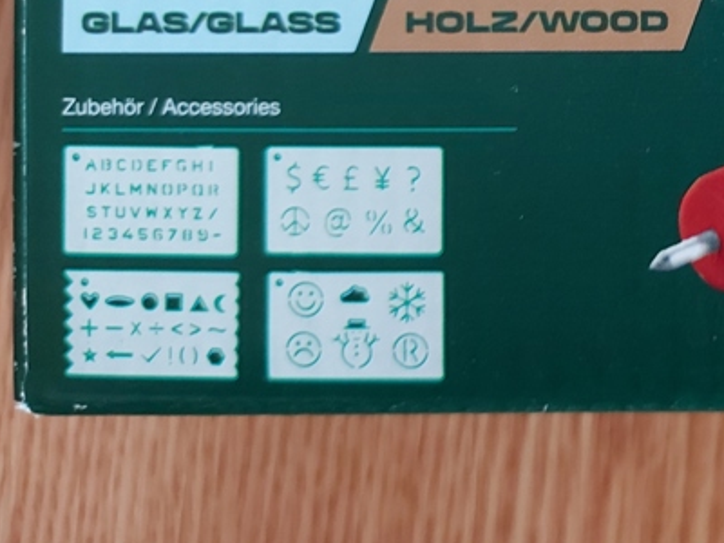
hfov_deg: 28.5
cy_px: -56
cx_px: 843
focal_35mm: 60
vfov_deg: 23.0
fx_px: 1255
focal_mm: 5.23
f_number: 1.8
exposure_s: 1/20
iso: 400
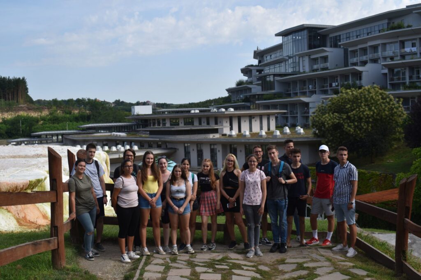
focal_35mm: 40
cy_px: 140
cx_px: 210
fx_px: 474
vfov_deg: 33.0
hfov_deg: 47.9
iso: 100
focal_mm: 27
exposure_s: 1/200
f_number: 9
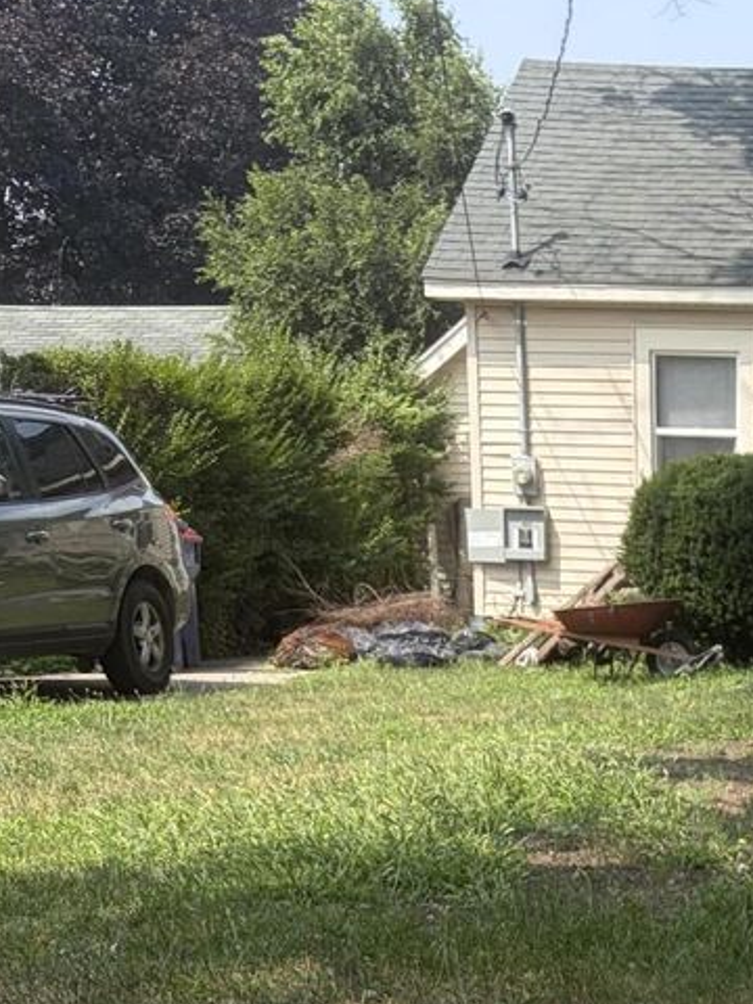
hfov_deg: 18.7
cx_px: 929
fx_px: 2146
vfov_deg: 23.5
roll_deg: -0.6
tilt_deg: -17.9
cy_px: 1279
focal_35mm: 74
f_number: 1.6
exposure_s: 1/1550
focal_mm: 5.96
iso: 50
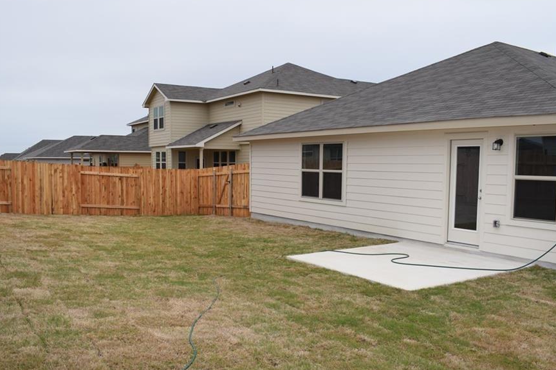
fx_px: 494
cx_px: 264
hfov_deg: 58.7
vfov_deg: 41.0
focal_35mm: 32
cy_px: 210
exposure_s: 1/320
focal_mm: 18
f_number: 9
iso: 200
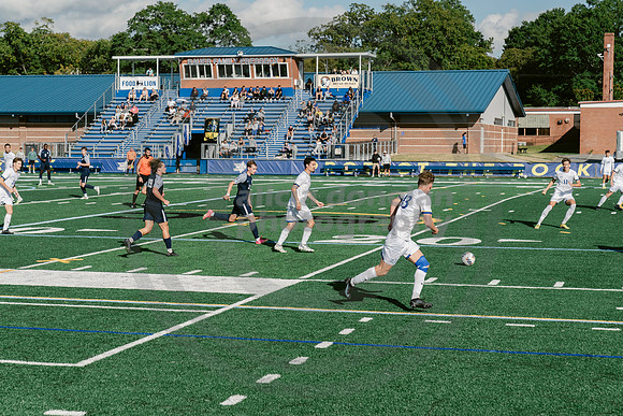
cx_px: 312
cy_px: 208
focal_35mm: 73
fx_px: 1261
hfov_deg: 27.7
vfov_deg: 18.7
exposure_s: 1/4000
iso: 640
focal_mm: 70
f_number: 5.6
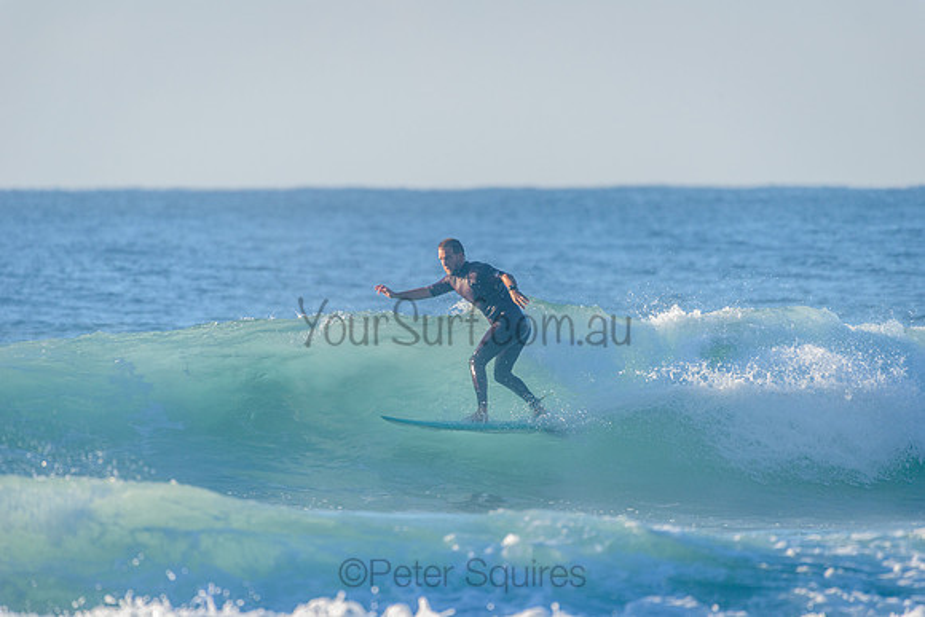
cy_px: 308
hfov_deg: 4.1
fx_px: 12857
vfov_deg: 2.7
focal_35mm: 500
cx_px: 462
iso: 320
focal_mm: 500
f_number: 5.6
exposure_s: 1/2000
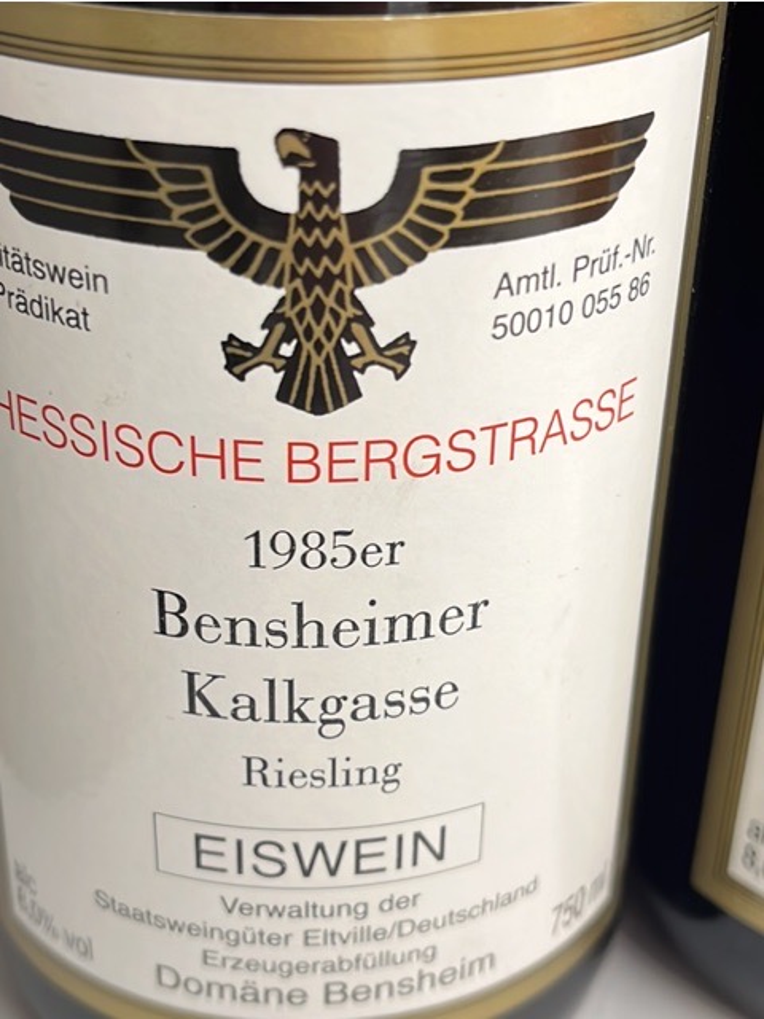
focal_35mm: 27
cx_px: 382
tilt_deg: -27.6
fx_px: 795
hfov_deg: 51.4
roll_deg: -1.1
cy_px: 510
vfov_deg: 65.3
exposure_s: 1/50
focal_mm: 5.1
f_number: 1.6
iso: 50
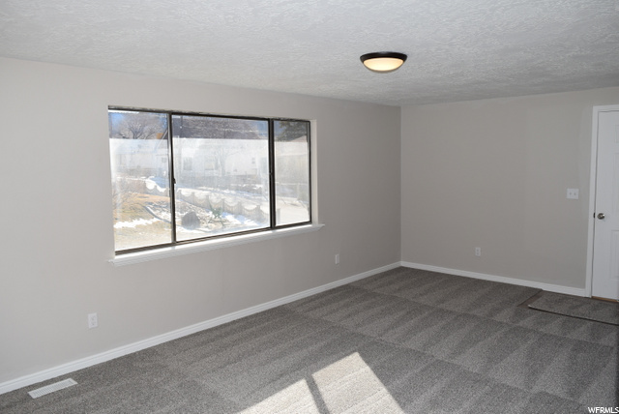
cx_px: 310
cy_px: 207
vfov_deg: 48.0
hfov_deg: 67.3
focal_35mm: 27
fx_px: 465
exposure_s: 1/160
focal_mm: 18
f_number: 6.3
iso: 100
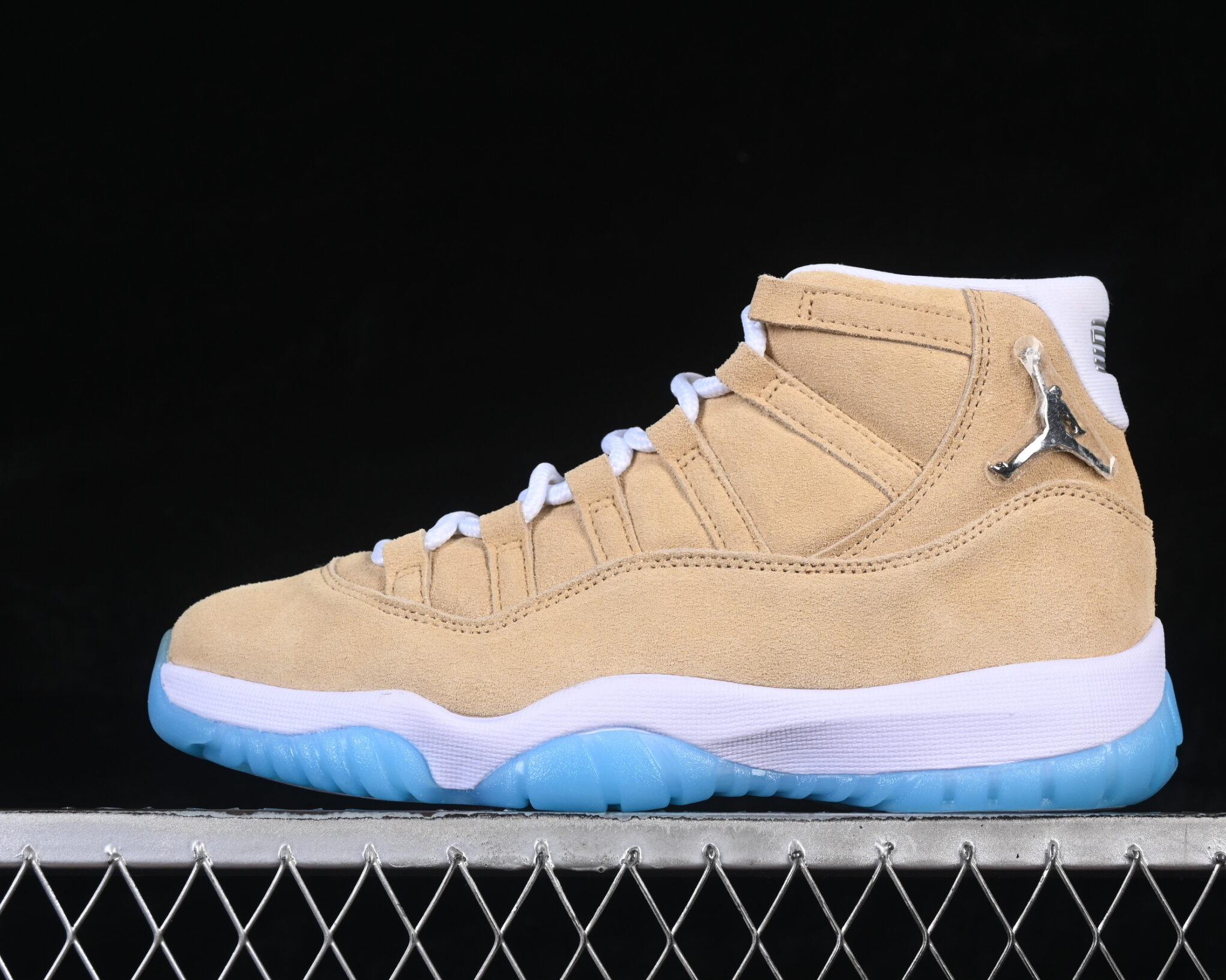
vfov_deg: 17.5
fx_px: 3193
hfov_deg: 21.7
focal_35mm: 88
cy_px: 491
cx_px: 661
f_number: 8
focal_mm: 50
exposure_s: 1/80
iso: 160
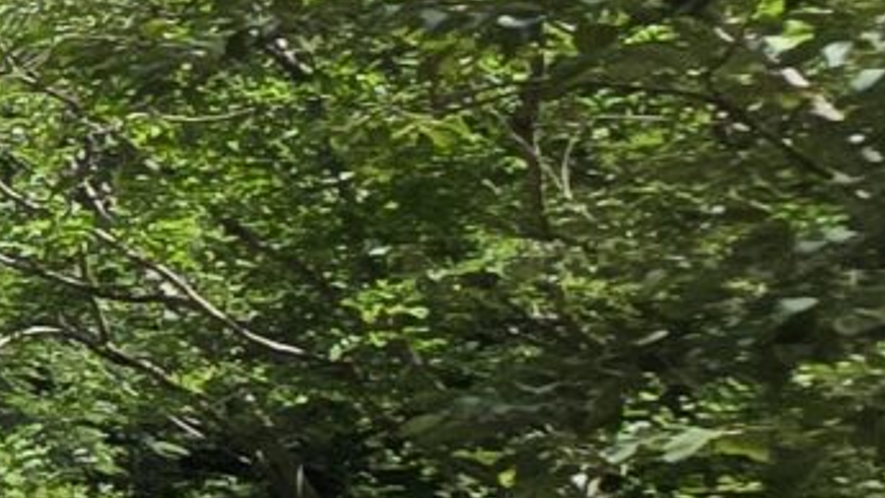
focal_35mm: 105
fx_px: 2464
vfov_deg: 11.5
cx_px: -2337
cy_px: 259
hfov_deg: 9.1
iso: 50
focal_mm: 2.2
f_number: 2.2
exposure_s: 1/1645
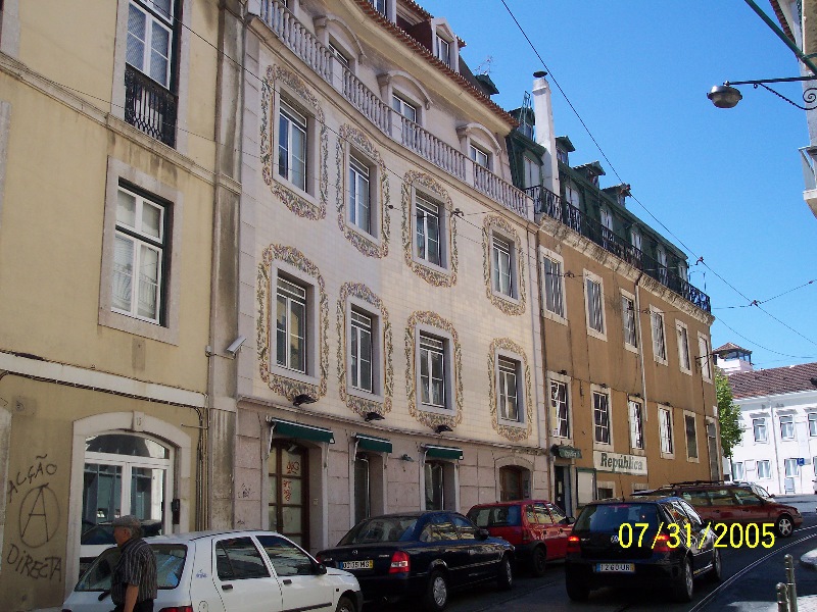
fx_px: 897
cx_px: 408
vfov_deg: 37.7
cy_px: 306
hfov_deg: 49.0
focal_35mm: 38
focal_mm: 8
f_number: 4.8
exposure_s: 1/500
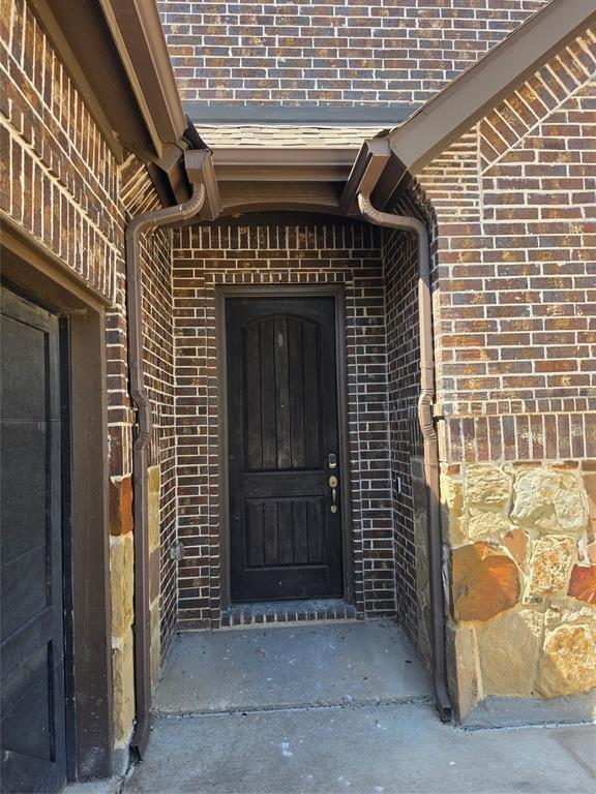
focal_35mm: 23
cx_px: 298
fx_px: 528
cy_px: 397
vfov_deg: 73.9
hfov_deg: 58.9
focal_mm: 6.5
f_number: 1.4
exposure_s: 1/359
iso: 20
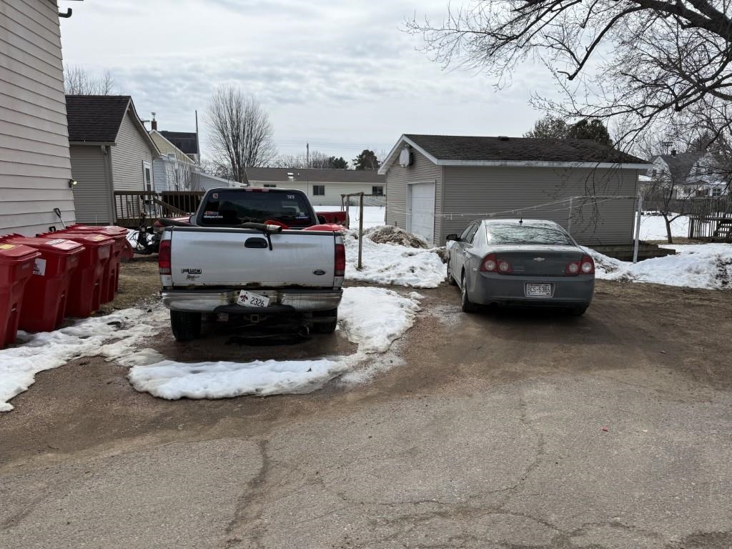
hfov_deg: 71.6
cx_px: 366
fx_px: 508
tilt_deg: -8.4
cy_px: 274
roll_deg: -0.5
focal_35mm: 24
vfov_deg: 56.8
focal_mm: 6.76
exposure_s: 1/6173
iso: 80
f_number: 1.78
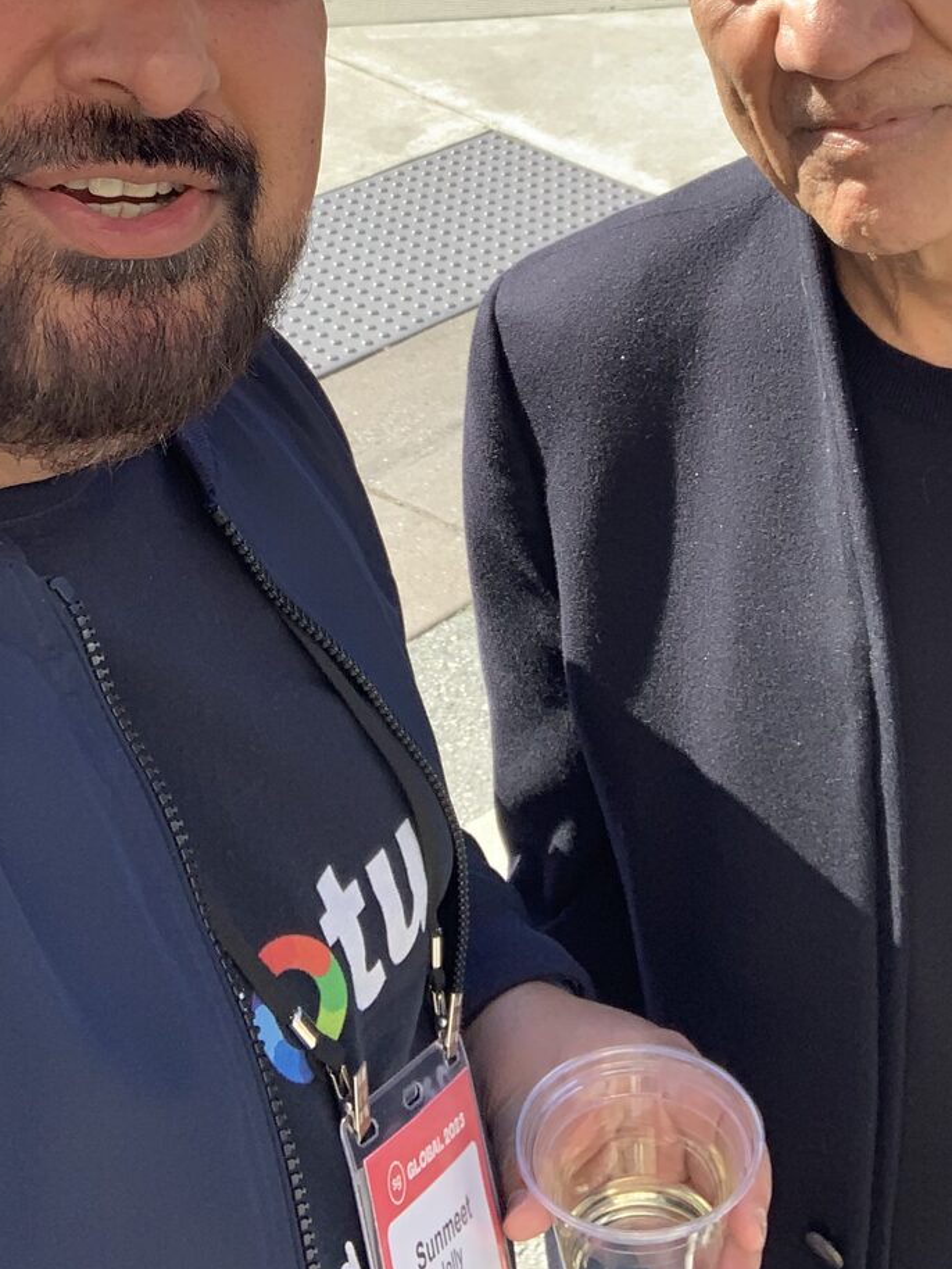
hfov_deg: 26.1
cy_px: 239
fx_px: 2053
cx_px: 566
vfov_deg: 33.3
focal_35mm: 56
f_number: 2.2
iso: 16
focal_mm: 2.87
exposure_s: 1/372
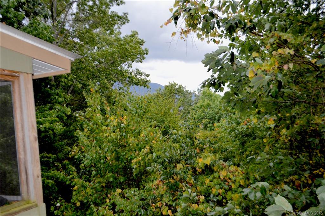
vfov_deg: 43.5
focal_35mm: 30
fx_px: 270
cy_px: 108
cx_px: 162
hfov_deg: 62.0
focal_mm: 20
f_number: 3.8
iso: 560
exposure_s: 1/60
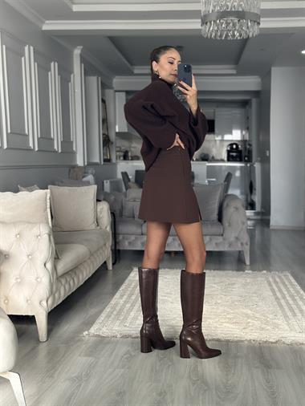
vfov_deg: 39.6
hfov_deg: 30.3
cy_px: 203
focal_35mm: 48
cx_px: 152
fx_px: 563
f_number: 1.78
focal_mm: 6.86
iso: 125
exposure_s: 1/60
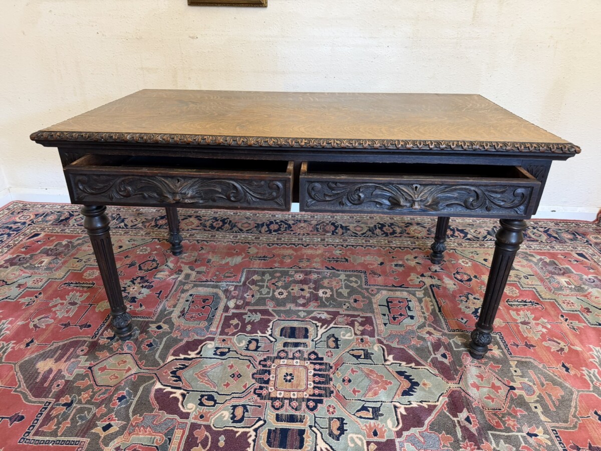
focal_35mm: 24
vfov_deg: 56.8
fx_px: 417
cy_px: 226
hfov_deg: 71.6
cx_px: 300
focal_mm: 6.76
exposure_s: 1/50
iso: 125
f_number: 1.78
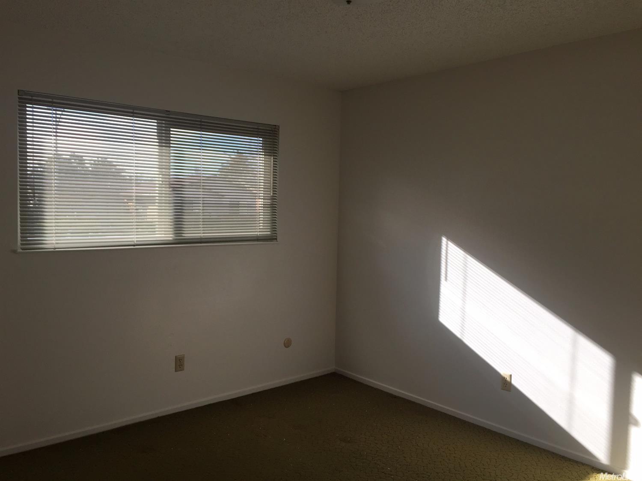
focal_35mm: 29
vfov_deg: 48.2
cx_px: 321
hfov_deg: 61.7
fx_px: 538
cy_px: 240
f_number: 2.2
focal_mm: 4.15
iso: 32
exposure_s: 1/335
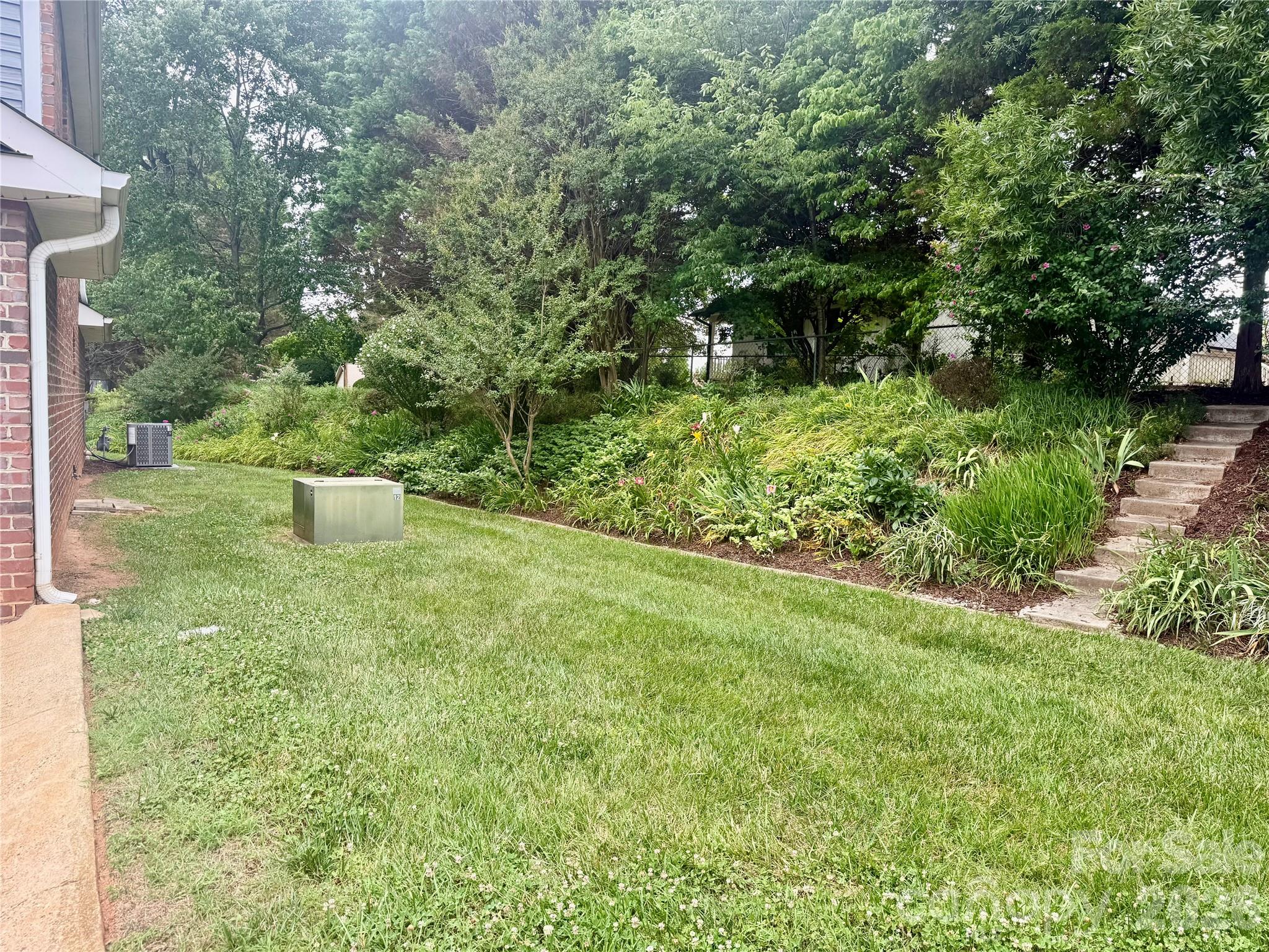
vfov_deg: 56.8
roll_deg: -2.1
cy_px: 476
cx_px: 634
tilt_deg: -4.4
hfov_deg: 71.6
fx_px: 880
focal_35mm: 24
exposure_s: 1/488
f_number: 1.78
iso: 80
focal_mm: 6.76
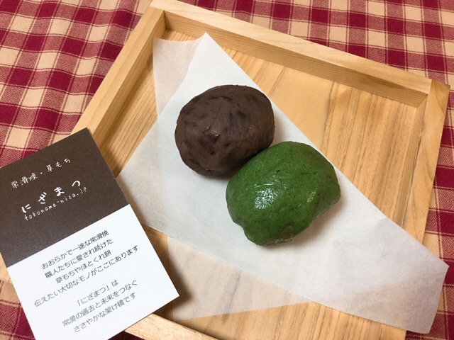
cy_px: 170
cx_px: 227
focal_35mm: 31
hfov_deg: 58.4
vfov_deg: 45.4
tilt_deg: -66.6
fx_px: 407
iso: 80
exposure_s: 1/30
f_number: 2.4
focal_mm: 3.3
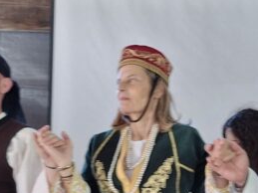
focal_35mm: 99
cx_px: 165
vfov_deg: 14.4
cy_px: 236
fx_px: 738
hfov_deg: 19.8
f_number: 1.8
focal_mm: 4.69
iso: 64
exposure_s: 1/100
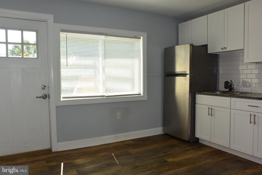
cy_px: 88
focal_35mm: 27
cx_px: 131
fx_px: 196
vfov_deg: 47.9
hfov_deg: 67.4
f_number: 4.5
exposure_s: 1/250
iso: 160
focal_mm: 10
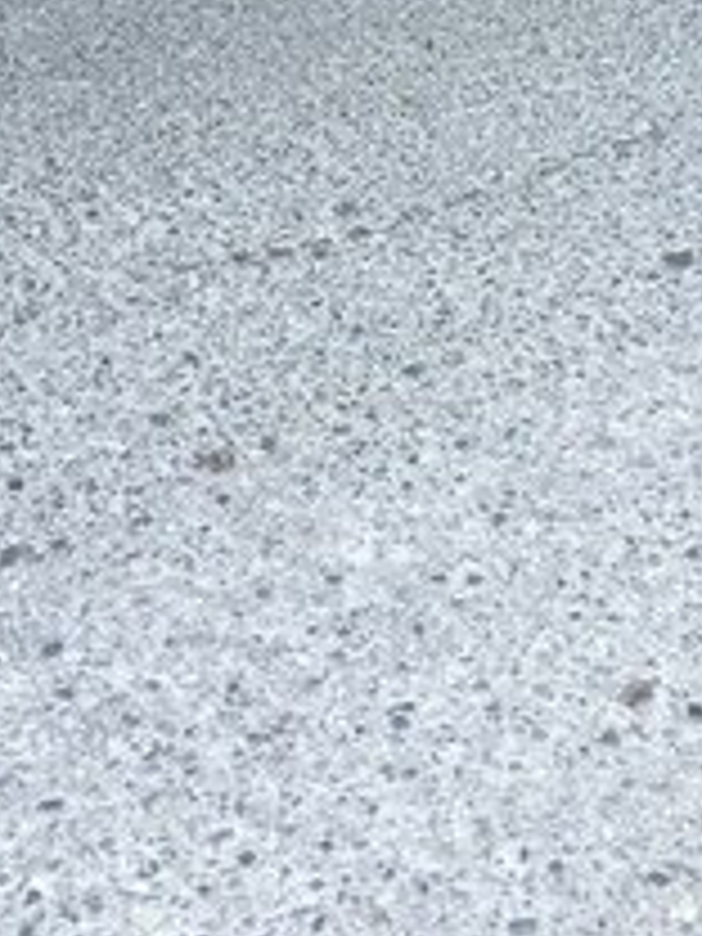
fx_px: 1866
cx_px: 410
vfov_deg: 25.7
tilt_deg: -21.6
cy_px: -135
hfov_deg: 21.3
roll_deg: -0.5
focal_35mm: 69
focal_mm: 4.15
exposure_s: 1/100
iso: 50
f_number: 2.2
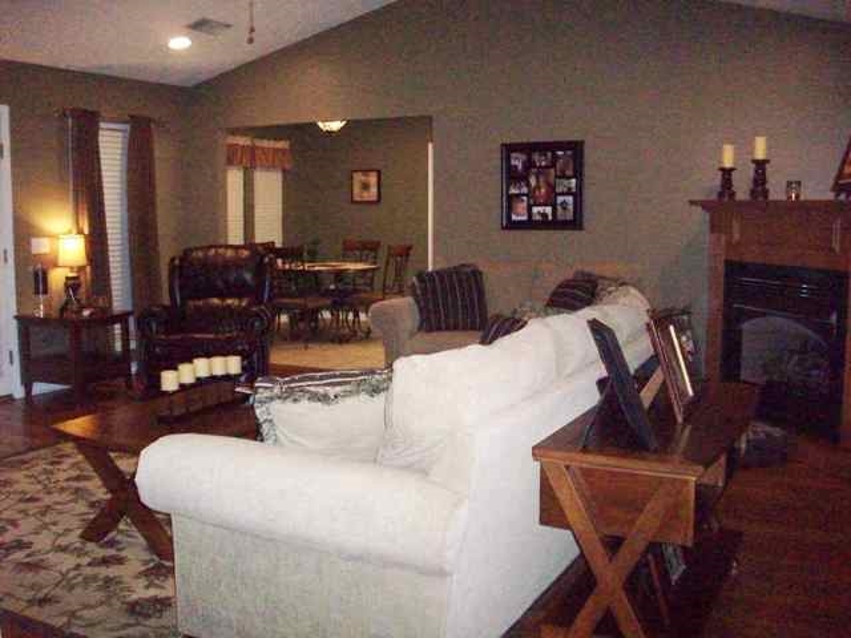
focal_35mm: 37
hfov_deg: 50.1
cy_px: 319
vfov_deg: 38.7
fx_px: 910
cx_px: 426
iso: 800
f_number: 2.8
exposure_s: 1/64
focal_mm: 6.2
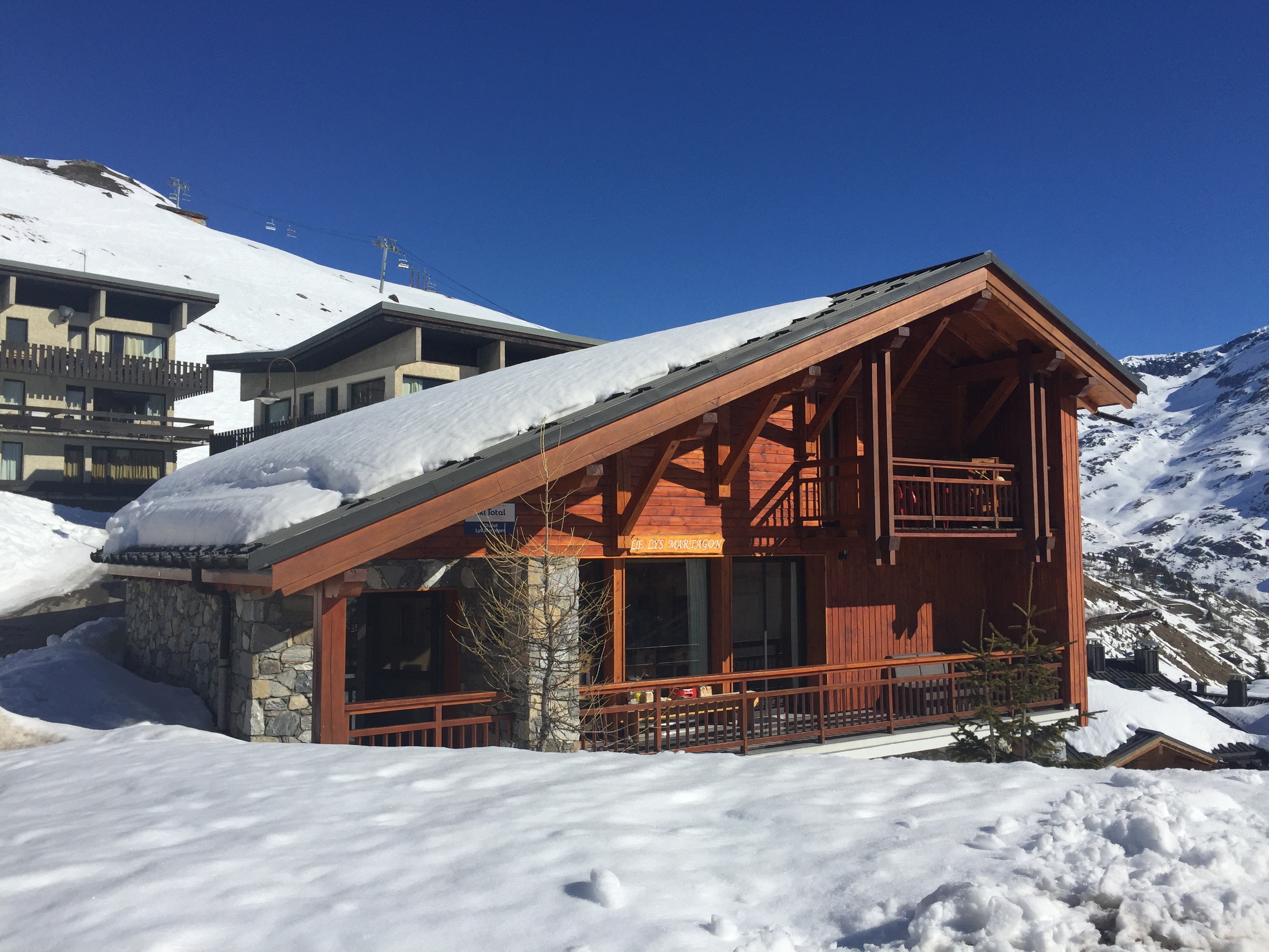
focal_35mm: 29
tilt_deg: +3.1
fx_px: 1063
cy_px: 476
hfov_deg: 61.7
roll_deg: +0.0
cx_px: 634
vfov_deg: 48.2
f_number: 2.2
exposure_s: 1/5650
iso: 32
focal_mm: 4.15
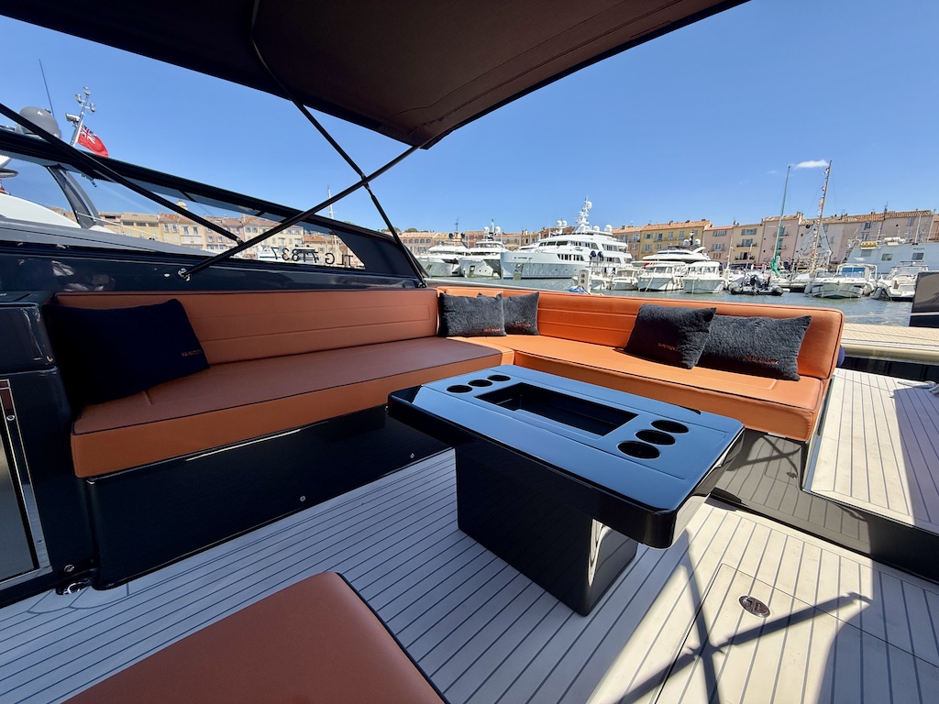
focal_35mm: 14
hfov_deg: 102.1
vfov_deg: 85.7
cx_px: 470
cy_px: 352
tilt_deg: -12.0
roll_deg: -0.1
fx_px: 380
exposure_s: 1/864
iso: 50
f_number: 2.2
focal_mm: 2.22
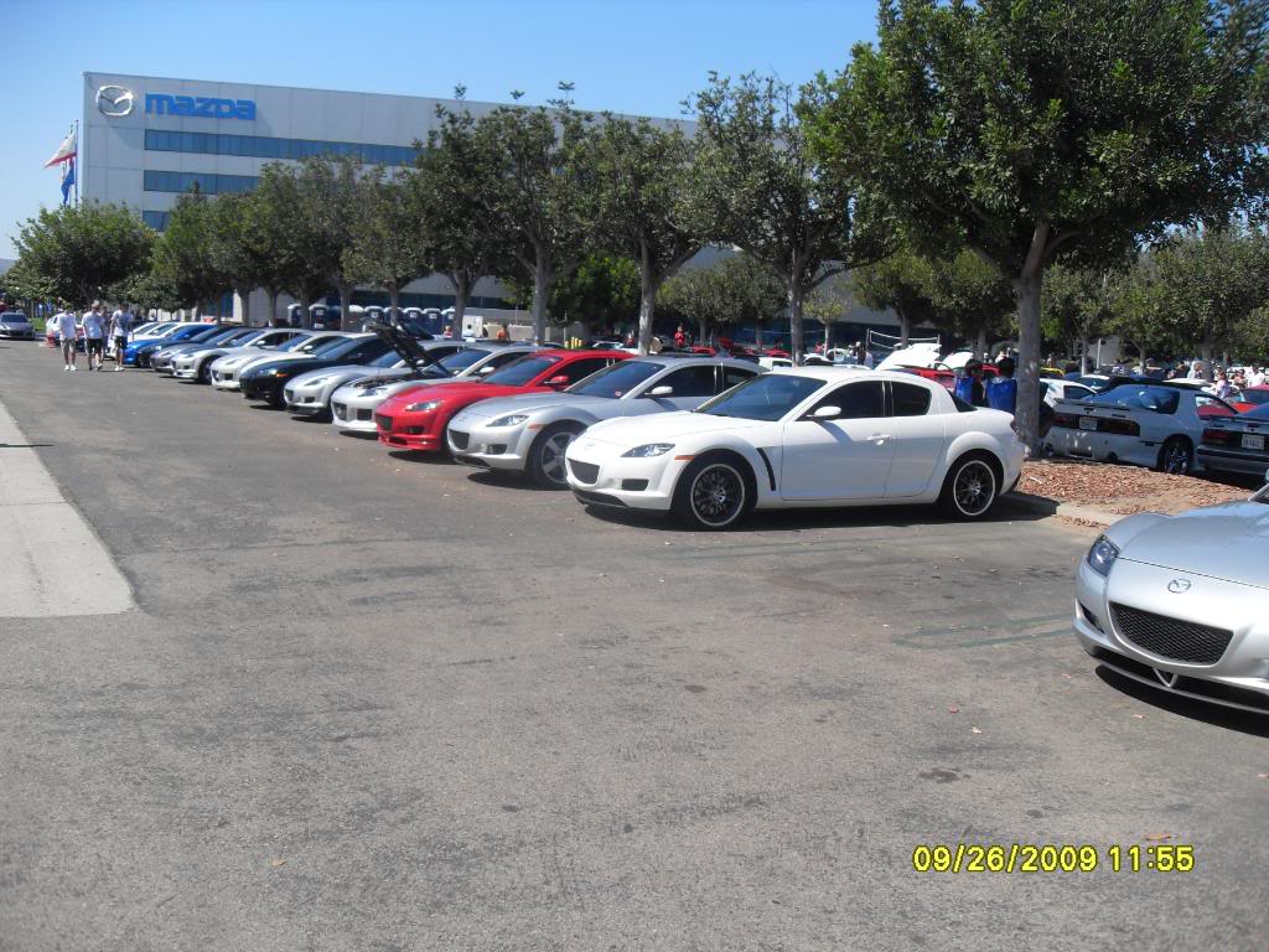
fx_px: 1246
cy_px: 476
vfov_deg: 41.8
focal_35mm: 34
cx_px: 634
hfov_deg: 54.0
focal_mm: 6.3
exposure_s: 1/250
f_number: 7
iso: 80
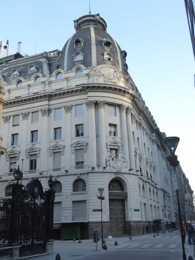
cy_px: 130
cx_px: 98
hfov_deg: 39.7
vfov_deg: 51.4
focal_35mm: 36
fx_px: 270
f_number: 3.7
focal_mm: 6.3
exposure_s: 1/100
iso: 160
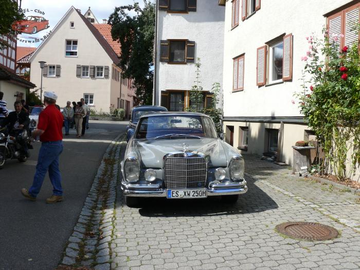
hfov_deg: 52.6
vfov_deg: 40.7
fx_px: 364
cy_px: 135
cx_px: 180
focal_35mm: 35
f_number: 5.6
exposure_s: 1/320
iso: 100
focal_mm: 7.4
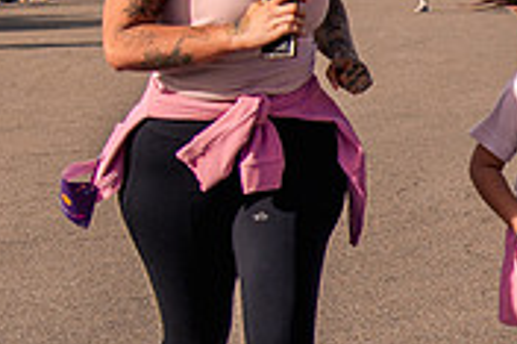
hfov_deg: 7.8
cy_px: 403
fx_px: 3659
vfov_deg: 5.4
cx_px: 1000
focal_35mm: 255
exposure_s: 1/1250
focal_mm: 44
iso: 200
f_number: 5
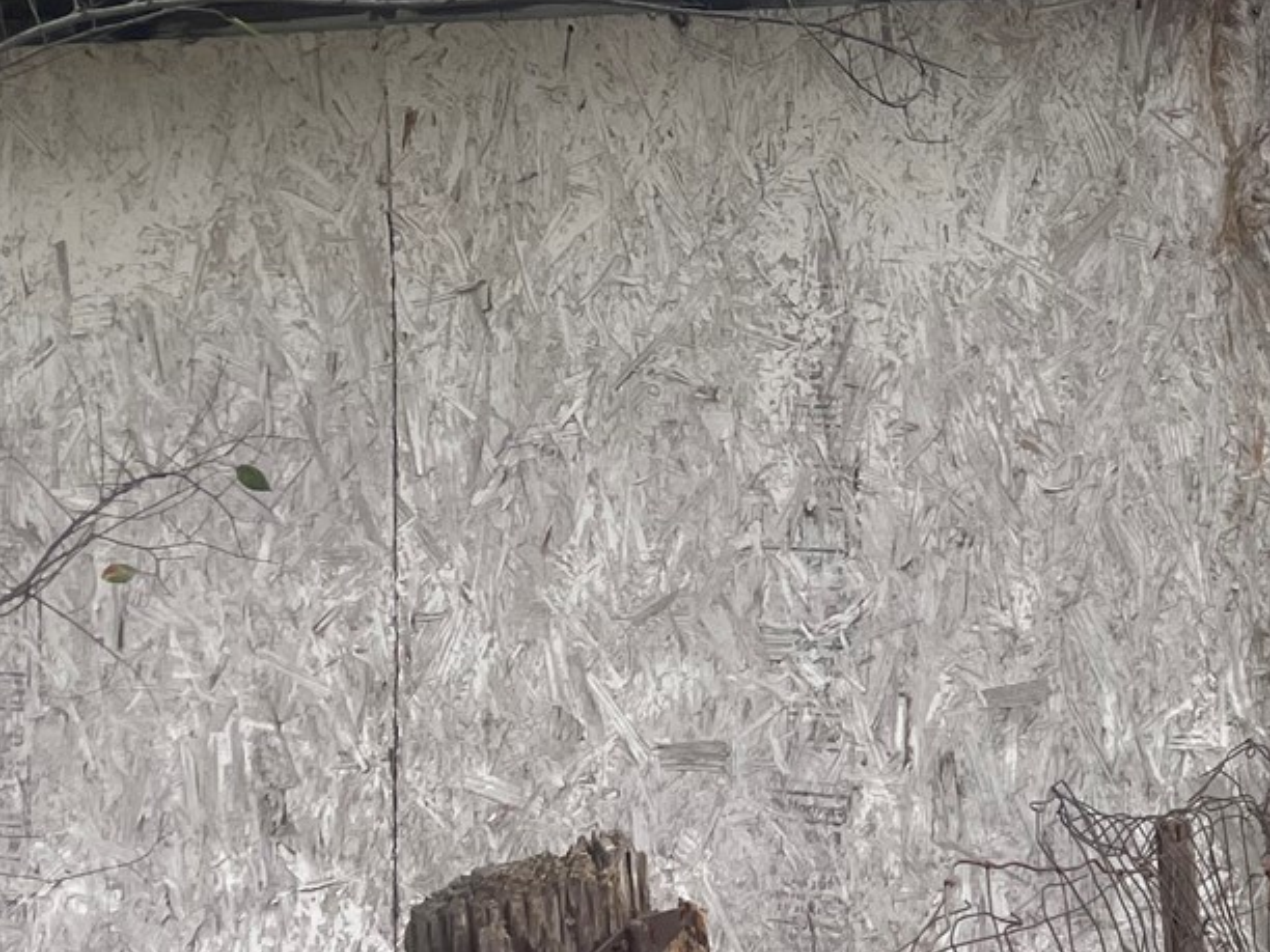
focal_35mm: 87
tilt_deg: -5.0
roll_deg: +0.4
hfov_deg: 19.6
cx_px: 1909
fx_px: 3192
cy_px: 494
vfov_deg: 17.0
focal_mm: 4.2
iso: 32
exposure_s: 1/331
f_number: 1.6
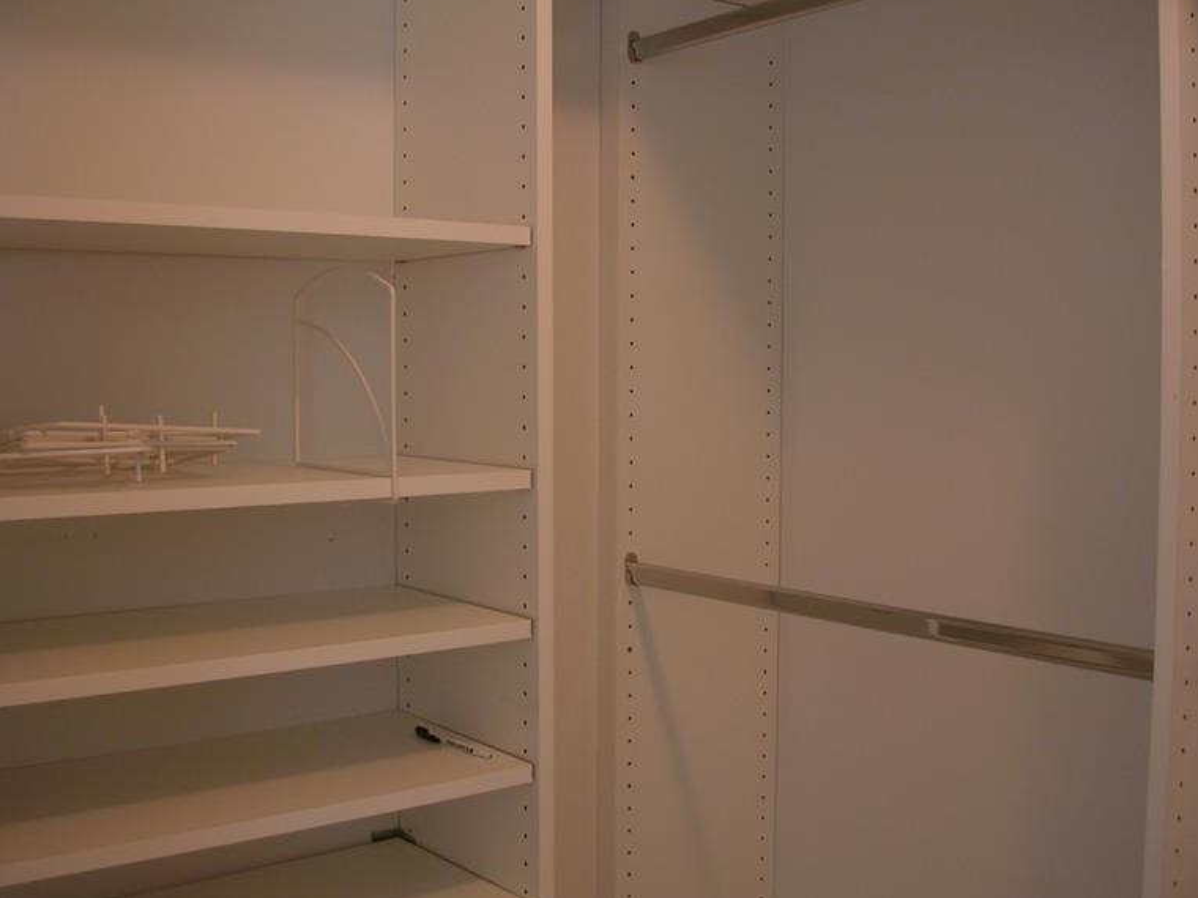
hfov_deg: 46.8
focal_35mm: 40
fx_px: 1384
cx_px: 604
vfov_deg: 36.0
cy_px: 447
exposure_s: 1/13.1
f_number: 2.8
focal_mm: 5.8
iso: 50
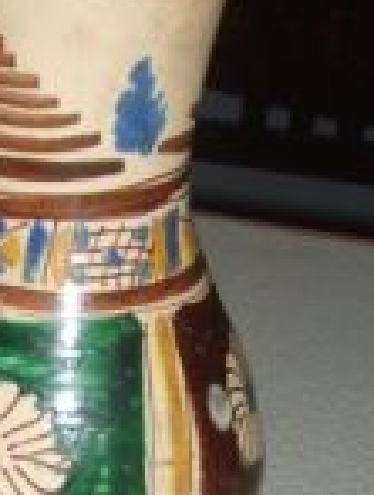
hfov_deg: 15.6
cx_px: 108
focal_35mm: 95
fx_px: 1363
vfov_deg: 20.4
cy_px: 384
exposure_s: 1/45
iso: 100
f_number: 2.8
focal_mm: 5.8
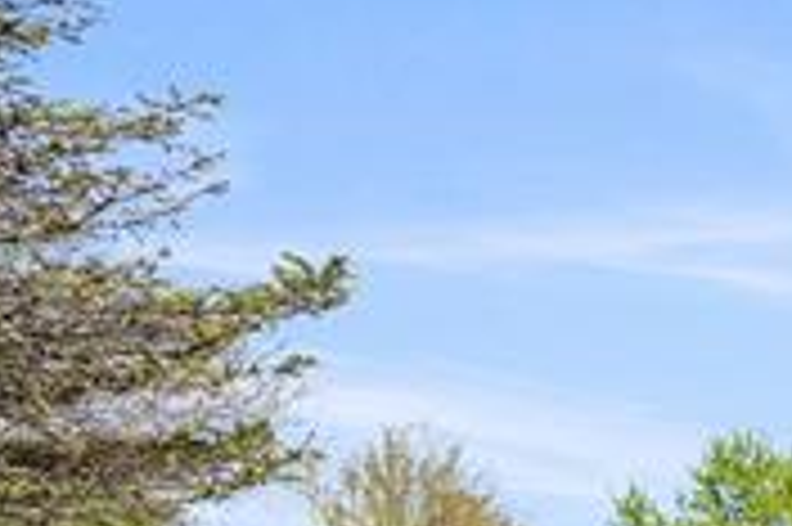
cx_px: 2282
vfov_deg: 14.3
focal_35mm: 93
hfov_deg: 12.1
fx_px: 2044
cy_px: 589
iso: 100
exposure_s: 1/250
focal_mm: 16
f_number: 5.6
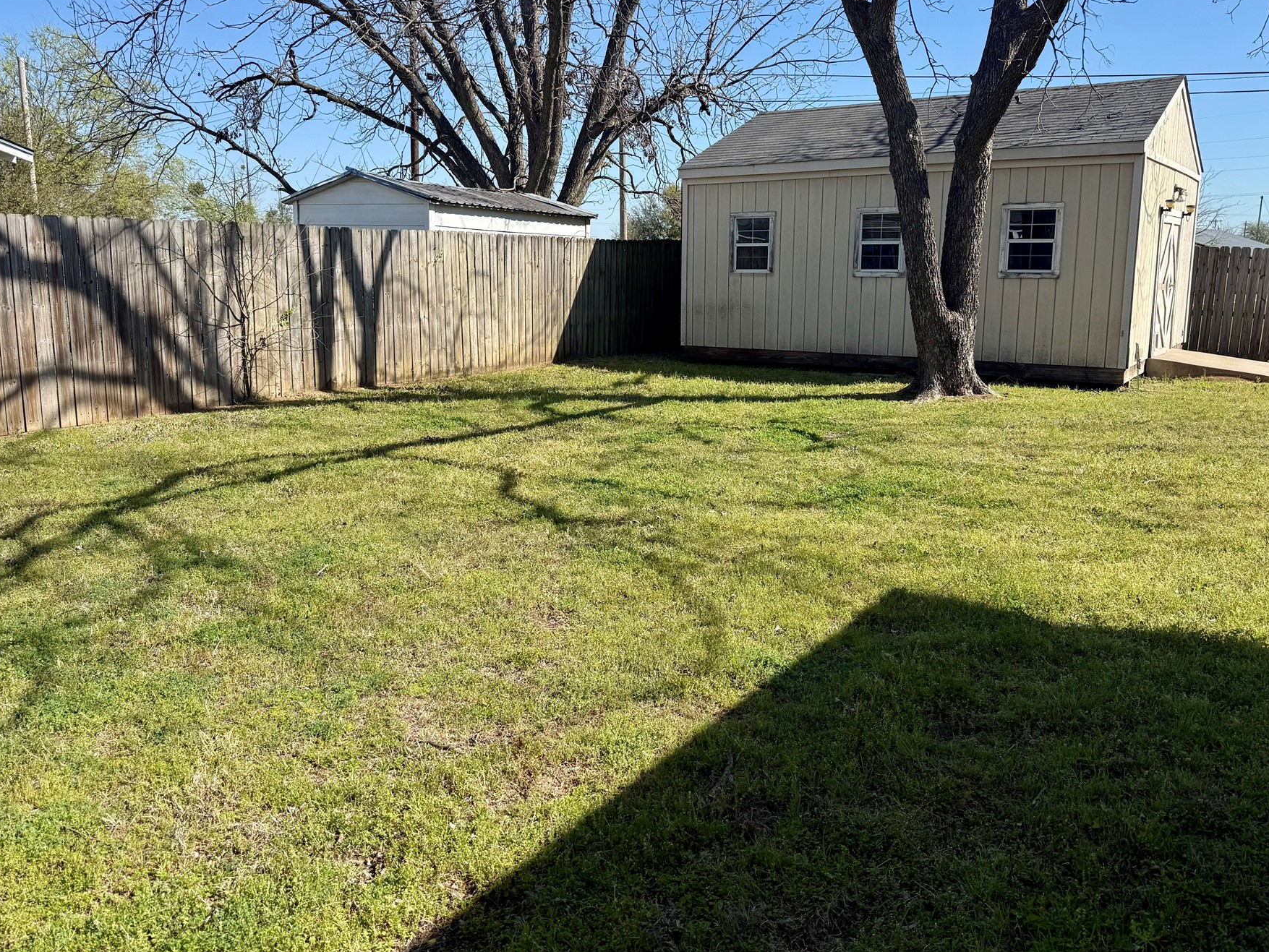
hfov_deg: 63.4
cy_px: 429
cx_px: 640
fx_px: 1027
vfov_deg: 49.7
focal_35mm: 28
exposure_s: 1/3021
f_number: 1.78
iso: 80
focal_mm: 6.76
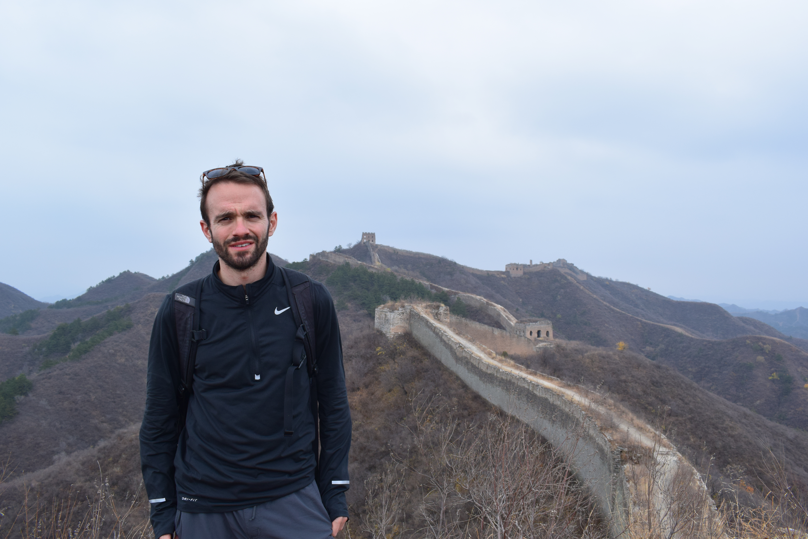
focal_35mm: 30
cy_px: 270
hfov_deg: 61.9
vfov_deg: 43.6
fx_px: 673
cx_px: 404
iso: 400
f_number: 10
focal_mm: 20
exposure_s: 1/200
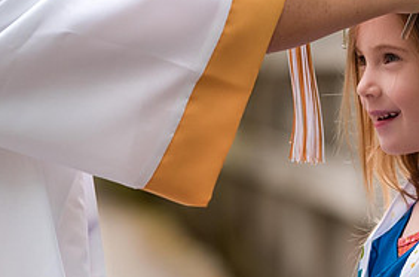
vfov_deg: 2.8
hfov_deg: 4.2
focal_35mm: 496
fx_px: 5754
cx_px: 382
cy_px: 178
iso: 50
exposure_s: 1/500
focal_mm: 85
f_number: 1.8
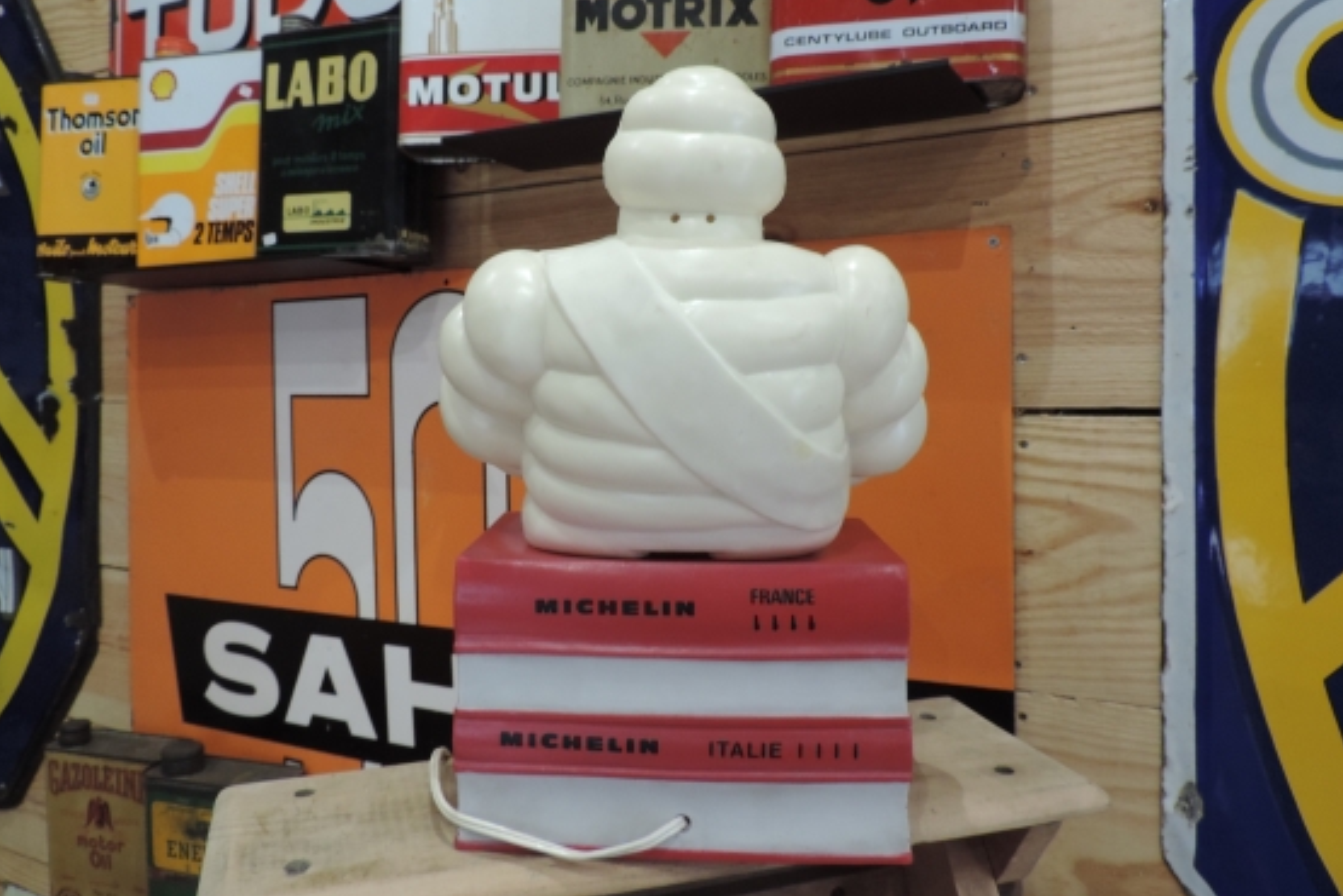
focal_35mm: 27
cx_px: 622
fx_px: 1007
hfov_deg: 67.3
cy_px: 397
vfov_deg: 47.8
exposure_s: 1/30
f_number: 3
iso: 280
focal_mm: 4.3
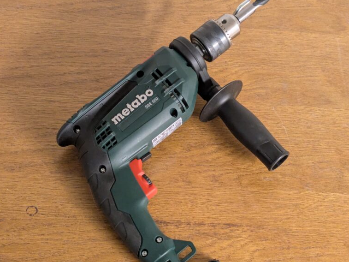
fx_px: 696
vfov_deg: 21.3
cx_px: 189
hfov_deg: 28.1
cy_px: 129
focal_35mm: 69
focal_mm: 5.43
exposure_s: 1/25
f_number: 1.89
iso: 735
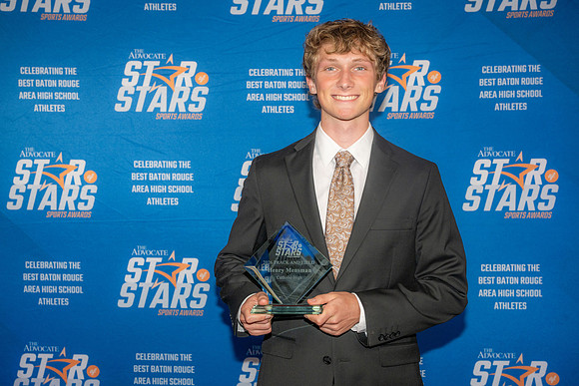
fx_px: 869
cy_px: 193
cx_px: 290
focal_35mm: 54
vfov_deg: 25.1
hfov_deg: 36.9
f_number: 6.3
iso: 320
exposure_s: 1/100
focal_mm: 54
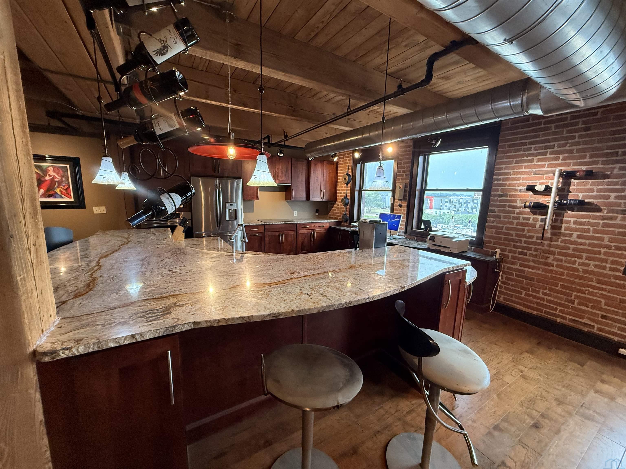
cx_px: 313
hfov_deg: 102.1
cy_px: 234
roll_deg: -2.2
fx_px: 253
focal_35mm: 14
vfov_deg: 85.7
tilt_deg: -9.4
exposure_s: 1/120
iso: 320
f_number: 2.2
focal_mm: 2.22
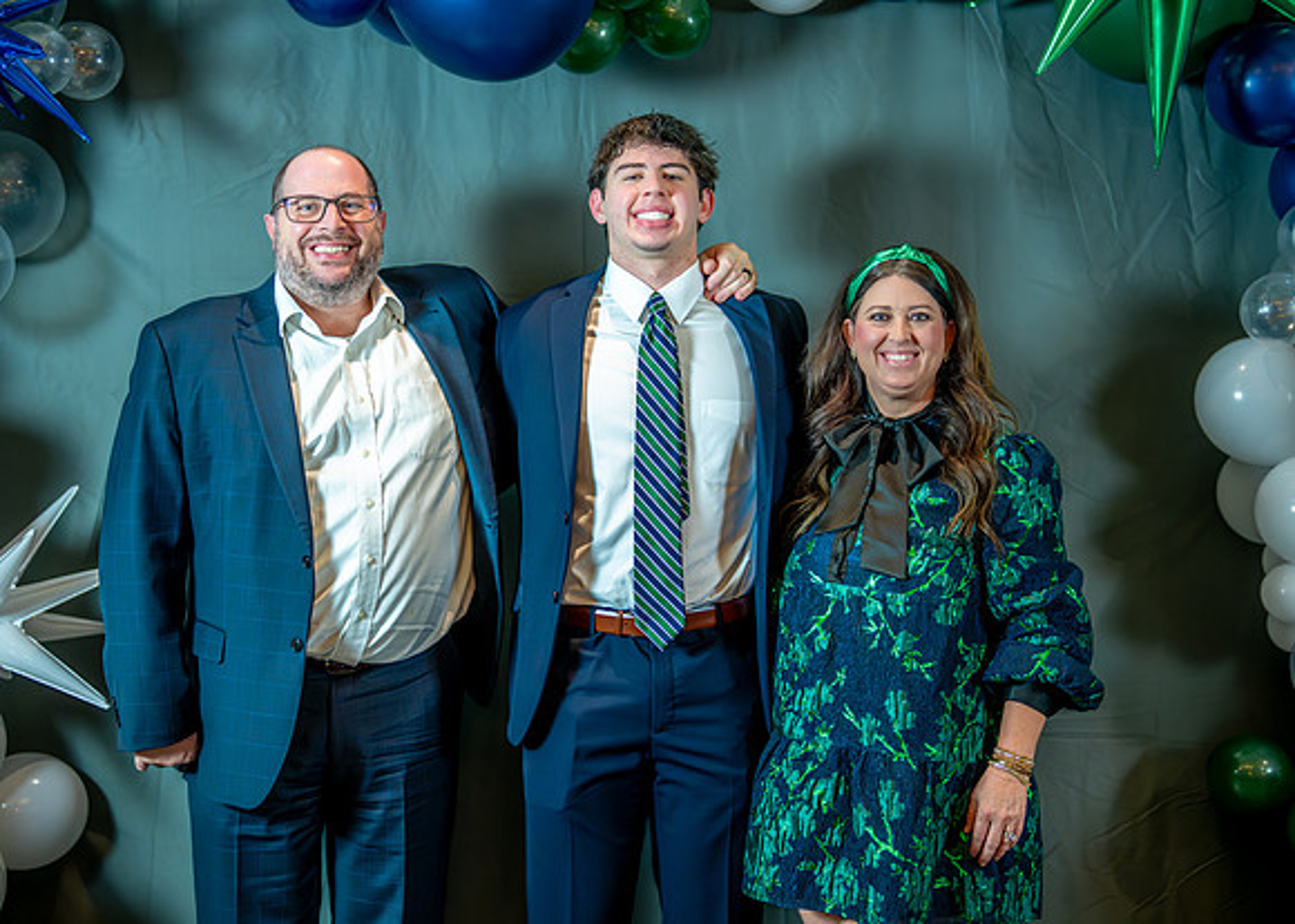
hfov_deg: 33.2
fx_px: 2171
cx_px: 653
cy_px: 412
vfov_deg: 24.0
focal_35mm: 59
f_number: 1.2
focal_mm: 50
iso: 1250
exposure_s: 1/400
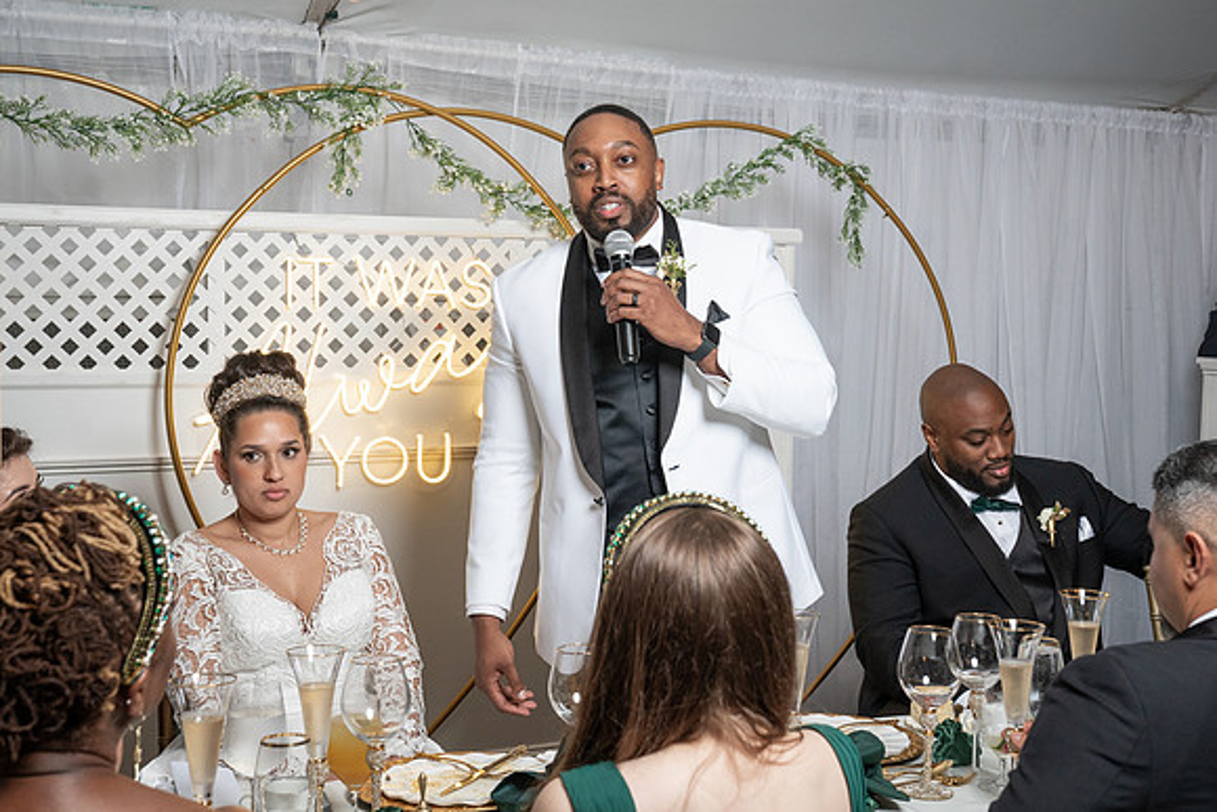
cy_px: 345
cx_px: 651
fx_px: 1734
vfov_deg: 26.3
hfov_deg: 38.6
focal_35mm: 51
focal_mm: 42
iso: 1000
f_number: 5.6
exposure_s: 1/200
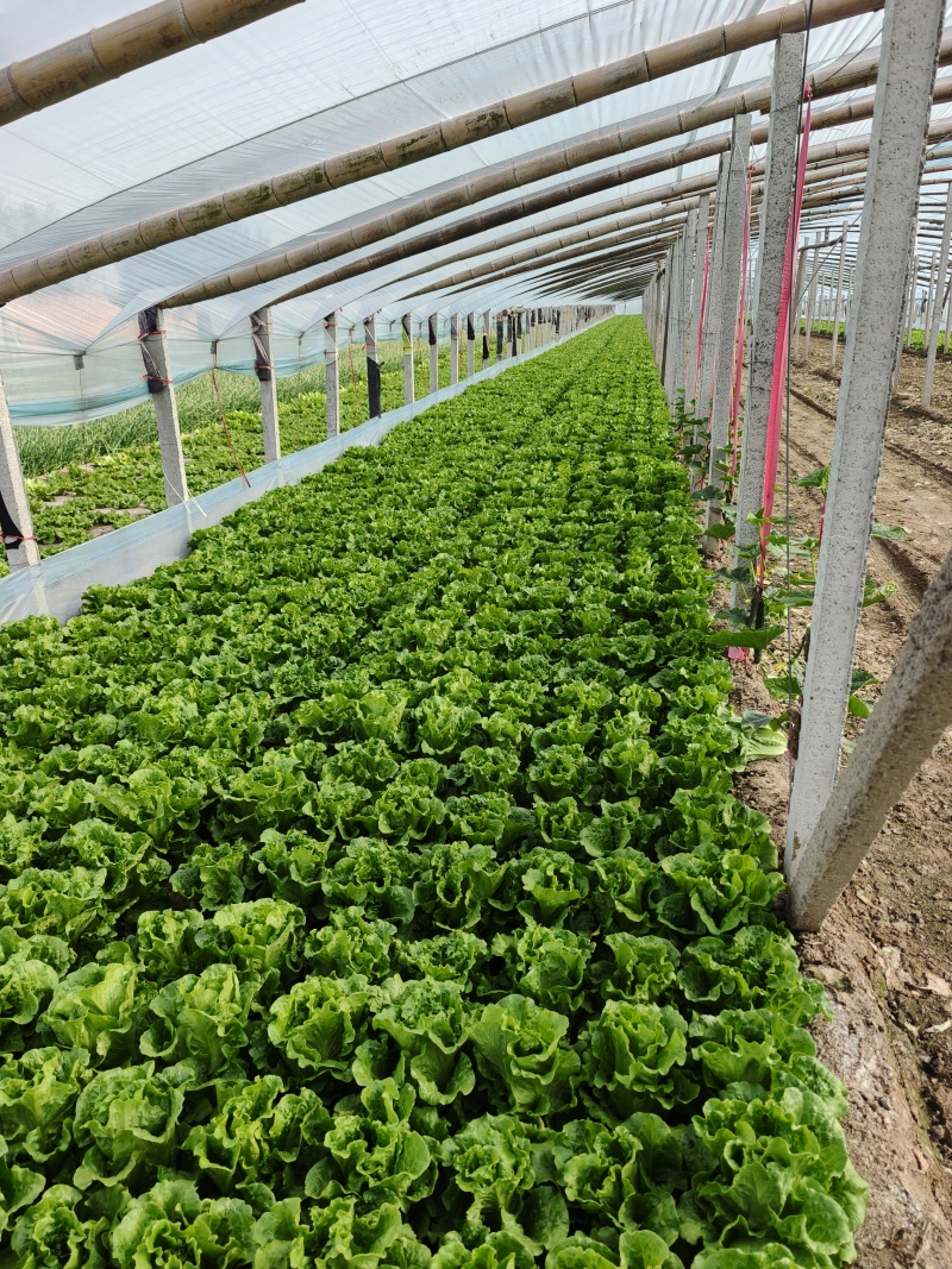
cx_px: 476
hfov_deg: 58.9
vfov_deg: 73.9
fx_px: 844
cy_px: 634
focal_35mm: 23
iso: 50
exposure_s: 1/987
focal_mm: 6.06
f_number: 1.6
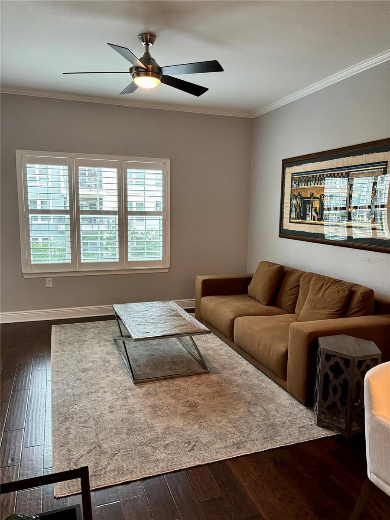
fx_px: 391
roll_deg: -1.3
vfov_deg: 67.3
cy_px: 260
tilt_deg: -7.8
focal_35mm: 26
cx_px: 195
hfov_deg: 53.1
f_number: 1.6
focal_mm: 5.96
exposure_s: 1/60
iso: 250
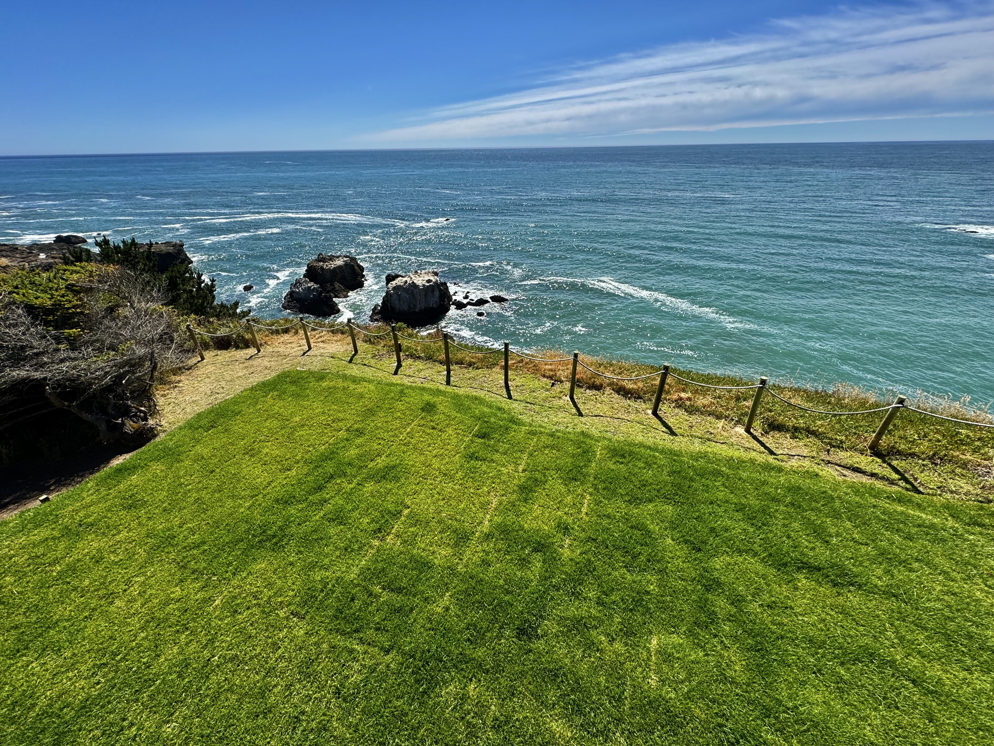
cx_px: 497
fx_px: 402
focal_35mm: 14
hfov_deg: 102.1
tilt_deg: -30.3
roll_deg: +0.9
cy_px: 373
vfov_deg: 85.7
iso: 50
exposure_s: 1/1600
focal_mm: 2.22
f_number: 2.2
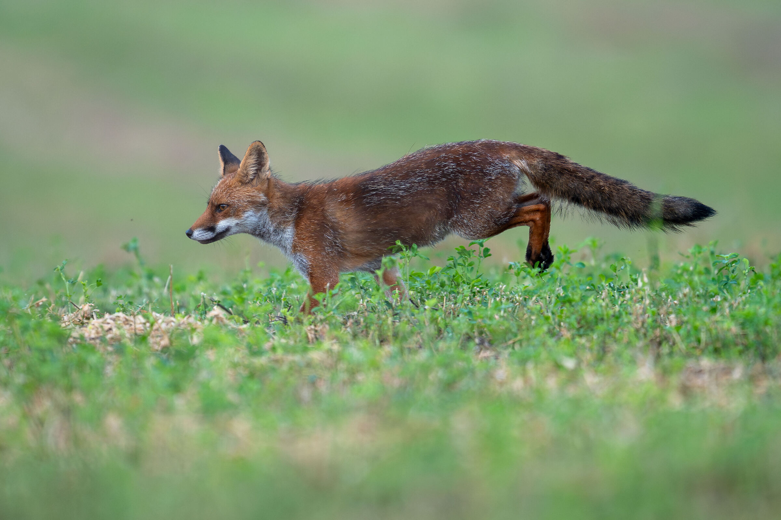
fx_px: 12148
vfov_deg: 2.5
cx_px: 390
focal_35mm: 560
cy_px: 260
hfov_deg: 3.7
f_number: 4
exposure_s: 1/1250
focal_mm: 560
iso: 1000
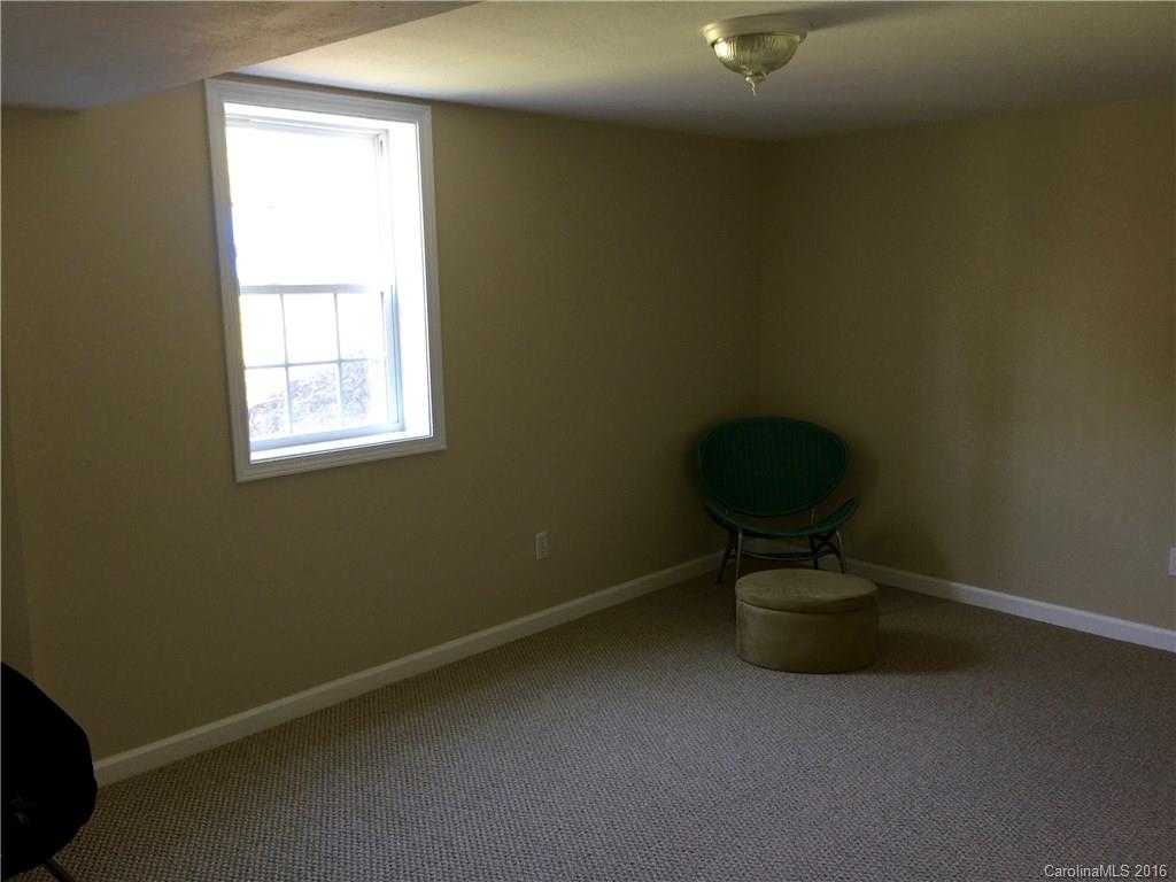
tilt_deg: -6.8
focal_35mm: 29
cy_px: 441
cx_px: 588
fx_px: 985
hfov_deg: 61.7
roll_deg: -0.6
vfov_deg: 48.2
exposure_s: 1/15
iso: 40
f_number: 2.2
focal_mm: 4.15
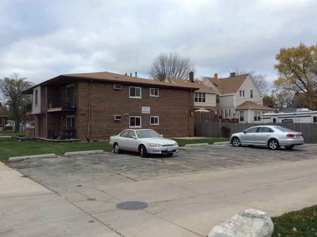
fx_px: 293
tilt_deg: +0.6
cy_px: 118
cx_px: 158
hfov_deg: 56.9
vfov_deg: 44.1
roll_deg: -0.6
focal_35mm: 32
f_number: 2.4
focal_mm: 3.3
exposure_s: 1/229
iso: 32
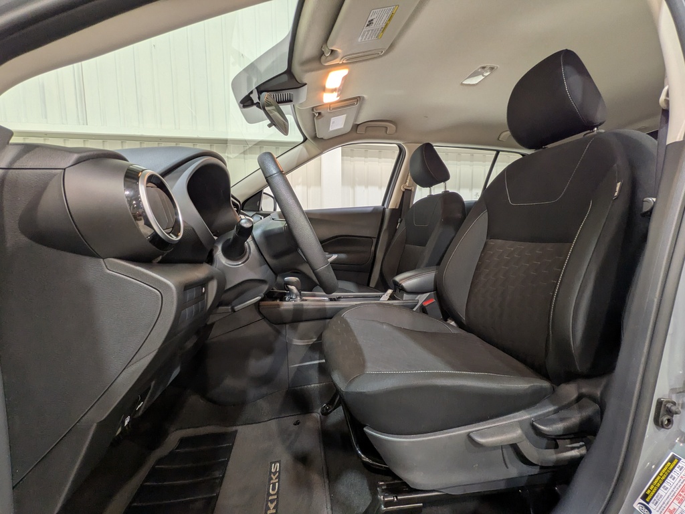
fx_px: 277
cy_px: 257
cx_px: 342
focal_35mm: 14
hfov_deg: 102.1
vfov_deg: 85.7
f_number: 2.2
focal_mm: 1.83
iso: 59
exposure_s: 1/30
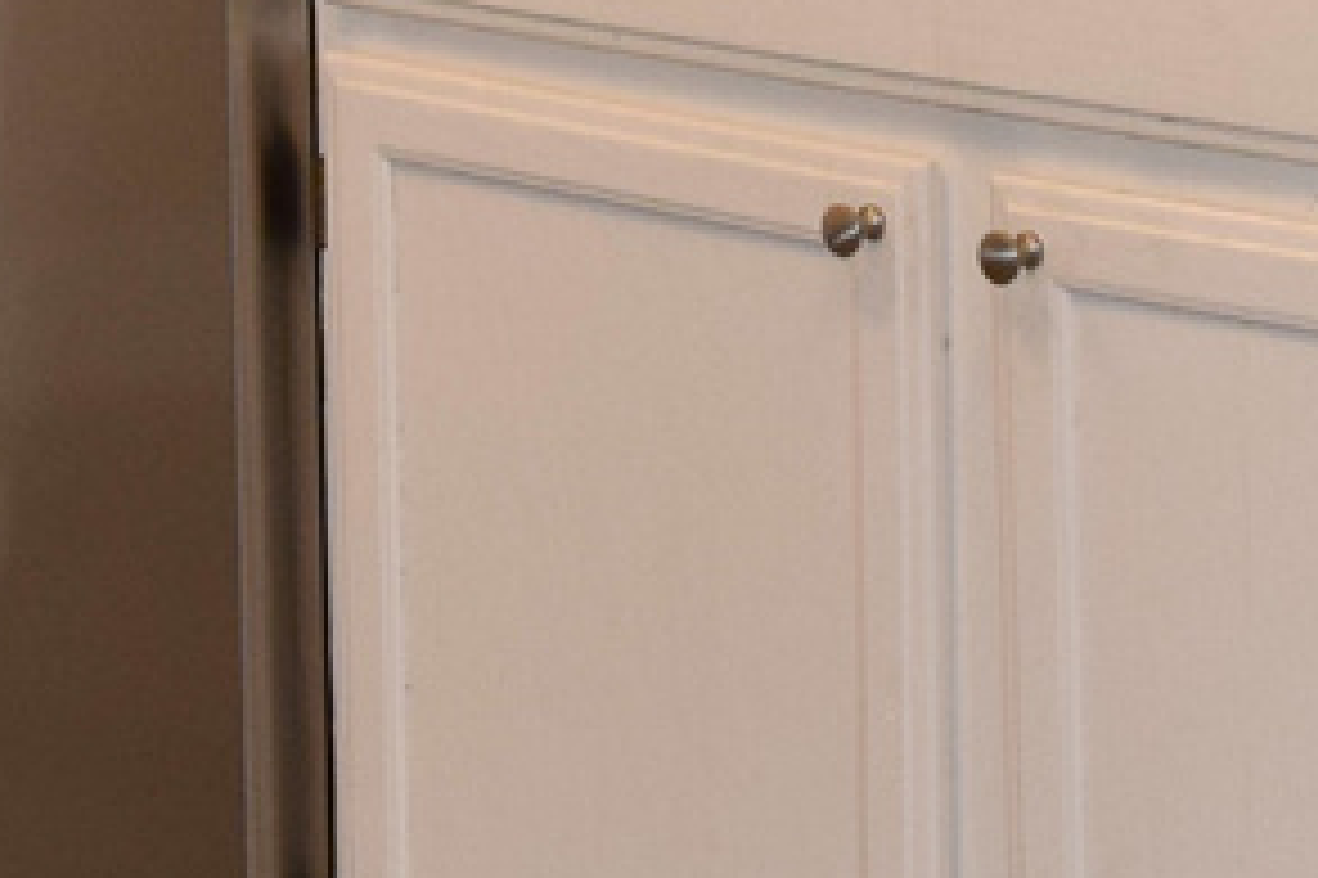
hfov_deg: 9.7
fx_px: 7684
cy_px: -813
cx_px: 1340
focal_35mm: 210
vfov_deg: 6.4
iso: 450
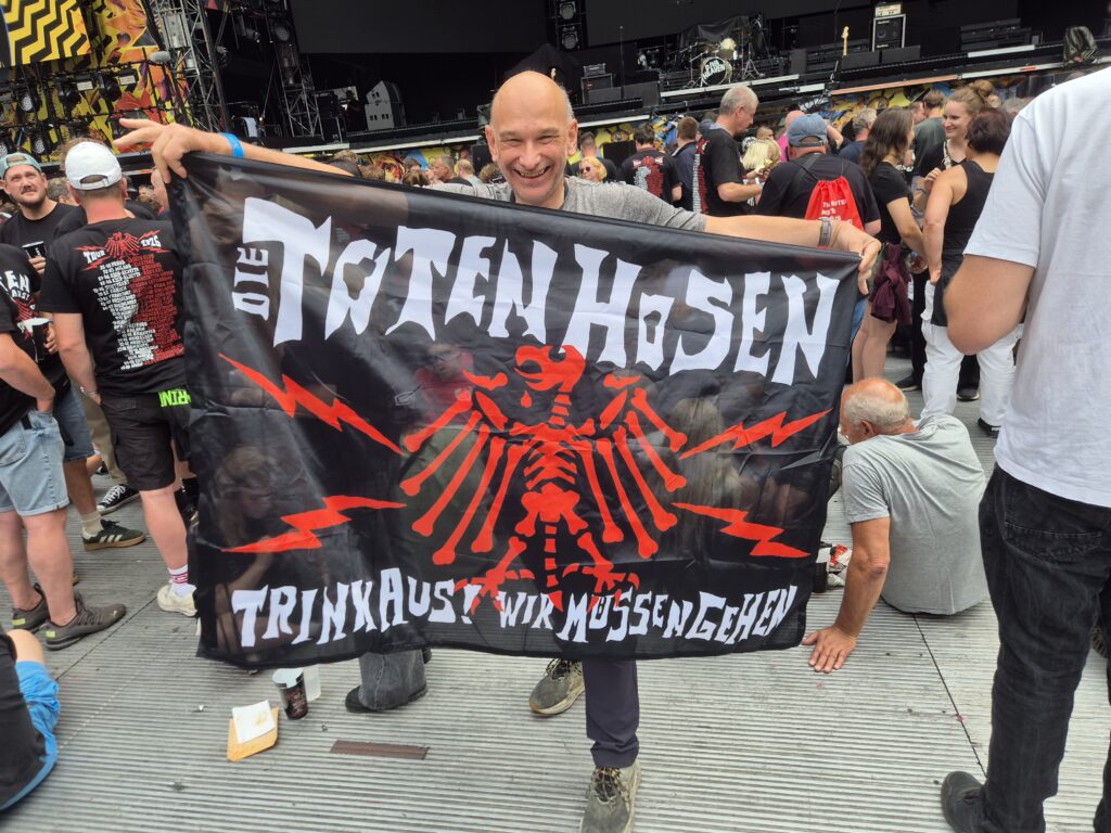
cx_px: 556
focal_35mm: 23
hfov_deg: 73.9
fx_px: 738
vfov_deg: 58.9
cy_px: 416
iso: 25
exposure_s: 1/391
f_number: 1.8
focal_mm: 5.4
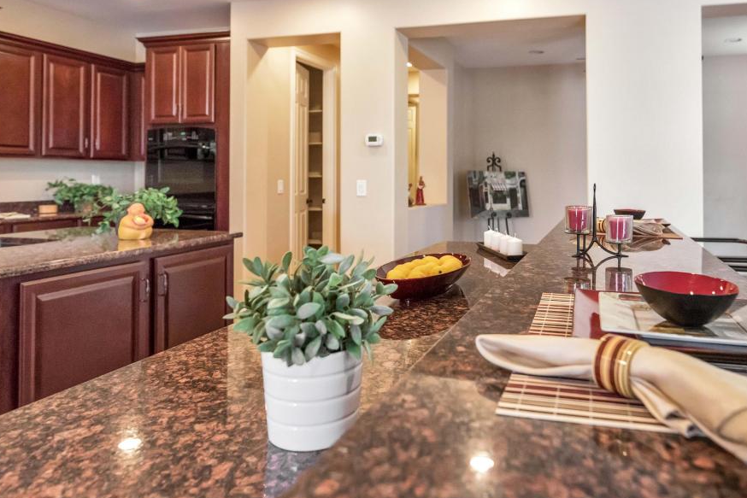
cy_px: 210
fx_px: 519
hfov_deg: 70.7
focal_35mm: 25
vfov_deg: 51.1
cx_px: 451
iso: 4000
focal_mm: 19
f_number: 3.5
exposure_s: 1/200
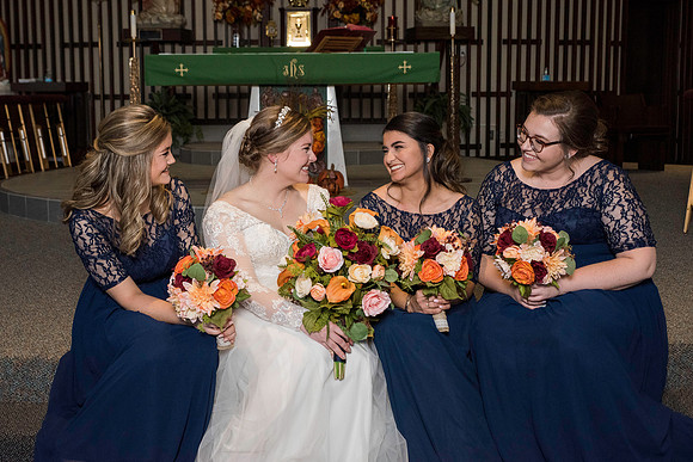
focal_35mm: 55
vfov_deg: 24.8
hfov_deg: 36.5
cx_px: 318
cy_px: 199
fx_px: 1051
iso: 1250
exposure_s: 1/160
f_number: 6.3
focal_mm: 45
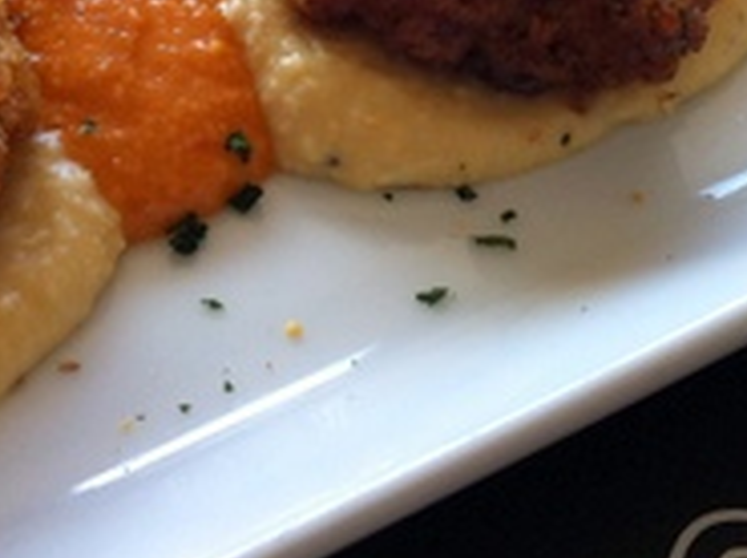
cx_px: 440
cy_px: -55
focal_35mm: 91
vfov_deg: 15.7
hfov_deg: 21.6
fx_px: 1960
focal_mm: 3.85
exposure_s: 1/60
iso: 80
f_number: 2.8
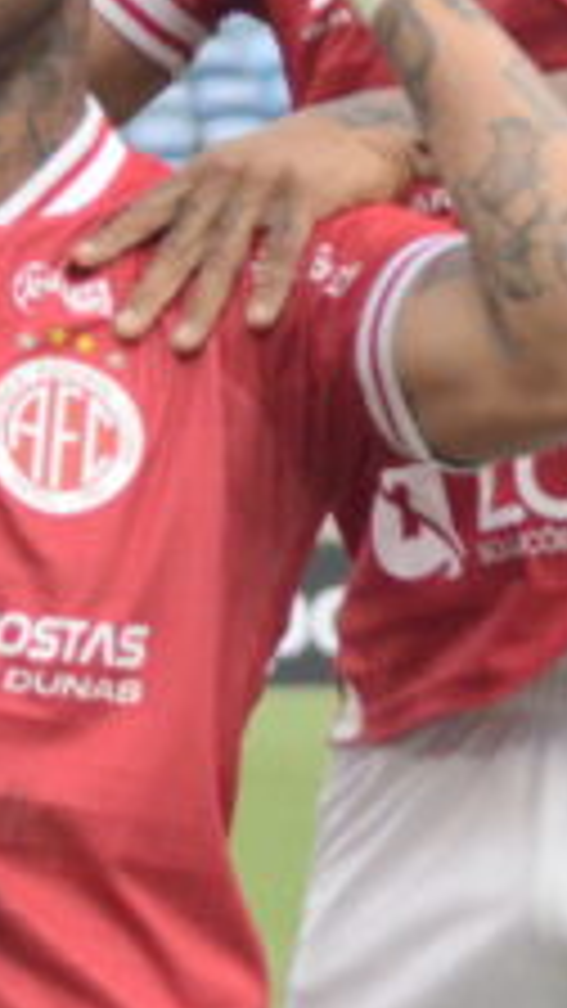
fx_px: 18239
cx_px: -117
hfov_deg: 1.8
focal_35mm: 682
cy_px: -122
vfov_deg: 3.2
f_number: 5.6
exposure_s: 1/1000
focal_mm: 95
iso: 3200
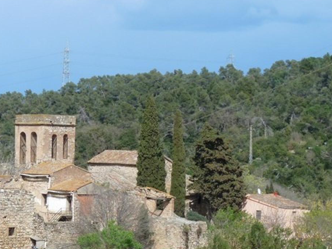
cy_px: 196
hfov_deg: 13.3
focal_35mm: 147
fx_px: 1410
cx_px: 42
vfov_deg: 10.1
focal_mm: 14.9
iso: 100
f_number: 5.6
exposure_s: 1/400
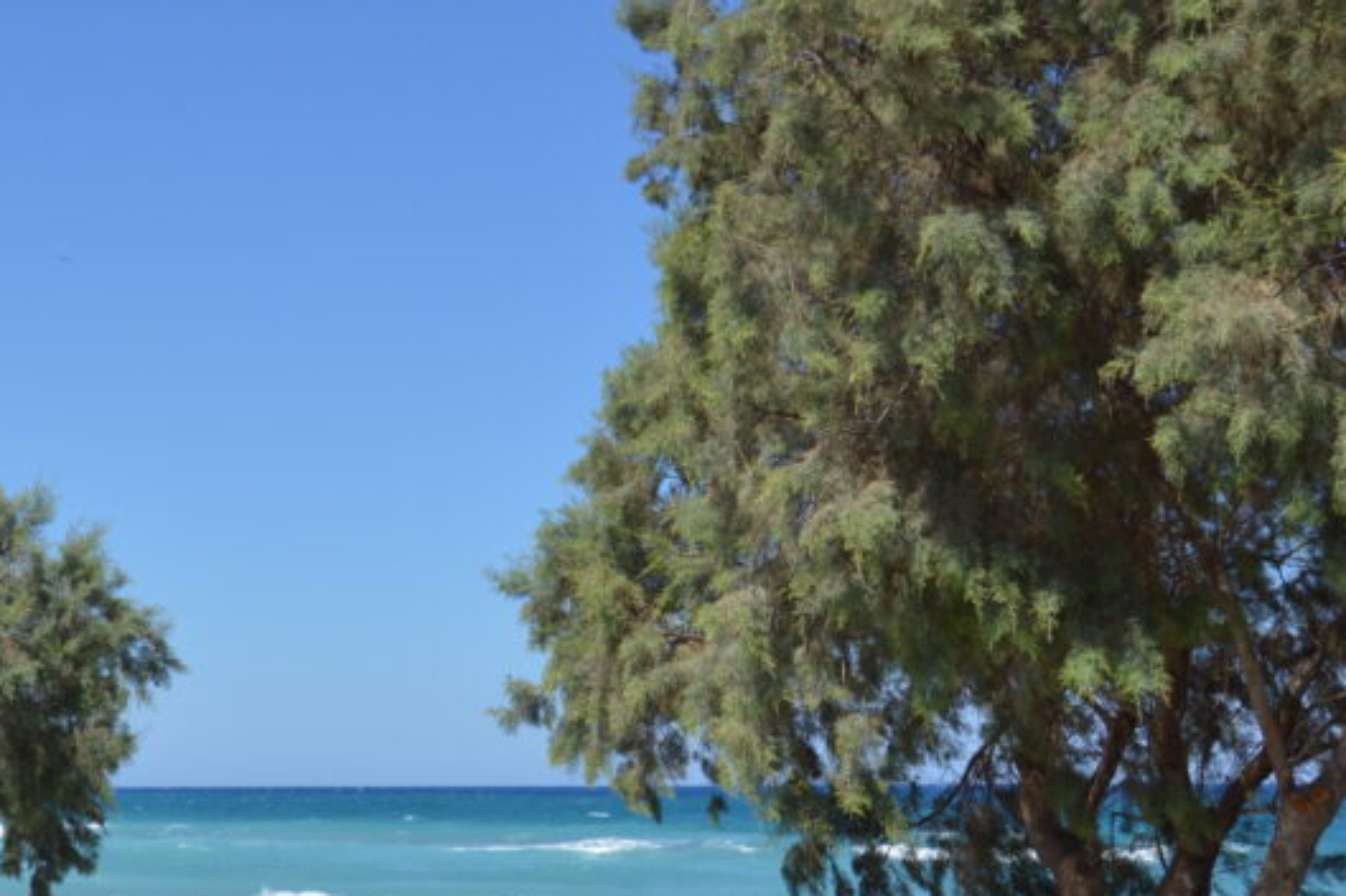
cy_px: 717
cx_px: 412
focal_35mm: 61
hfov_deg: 32.5
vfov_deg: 22.0
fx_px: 2278
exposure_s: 1/640
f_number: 13
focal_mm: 21
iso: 400
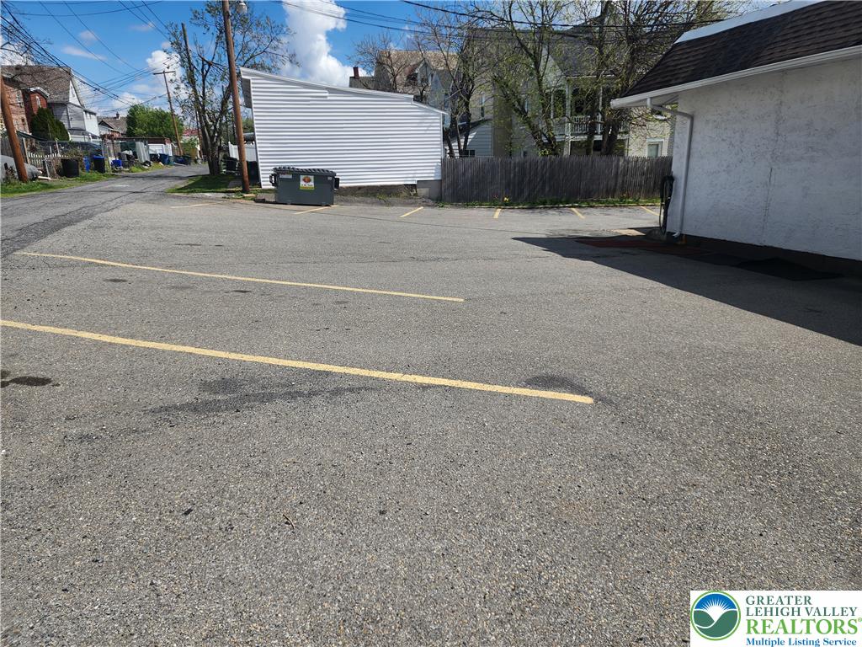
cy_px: 324
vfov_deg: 58.9
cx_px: 431
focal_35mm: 23
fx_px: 573
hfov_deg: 73.9
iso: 12
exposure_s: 1/1252
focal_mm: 6.4
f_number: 1.8
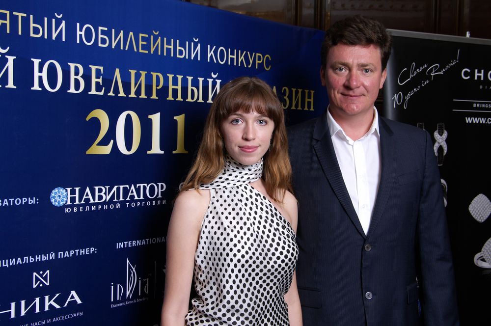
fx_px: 593
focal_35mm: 44
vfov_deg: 30.8
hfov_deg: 45.0
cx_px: 246
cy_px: 163
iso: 200
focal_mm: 29
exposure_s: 1/60
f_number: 8
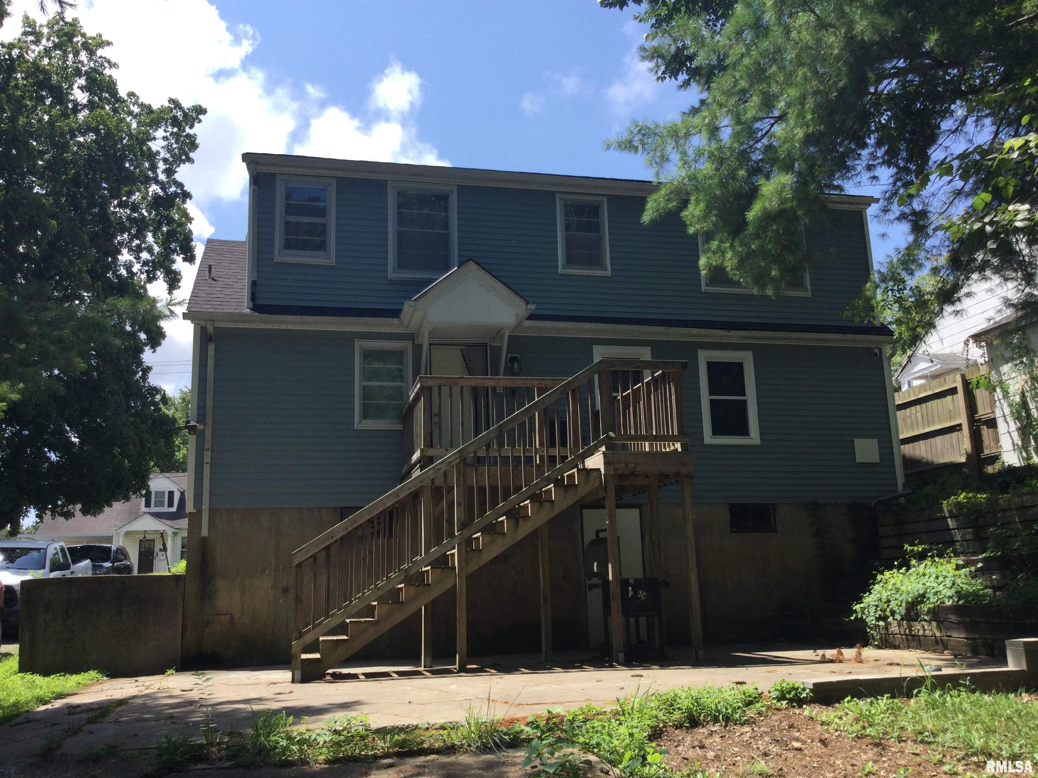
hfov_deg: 58.4
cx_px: 519
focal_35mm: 31
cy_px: 389
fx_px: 930
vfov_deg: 45.4
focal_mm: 3.3
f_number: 2.4
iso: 25
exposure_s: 1/823
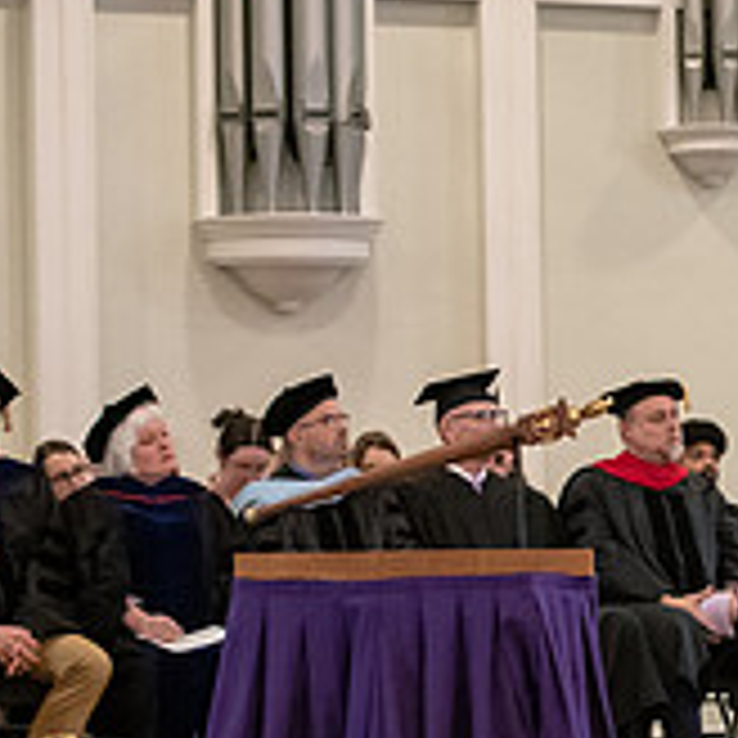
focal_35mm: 210
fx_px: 5065
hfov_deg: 8.2
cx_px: 1098
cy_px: 623
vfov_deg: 8.3
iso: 4000
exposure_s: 1/200
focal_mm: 70
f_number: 3.2
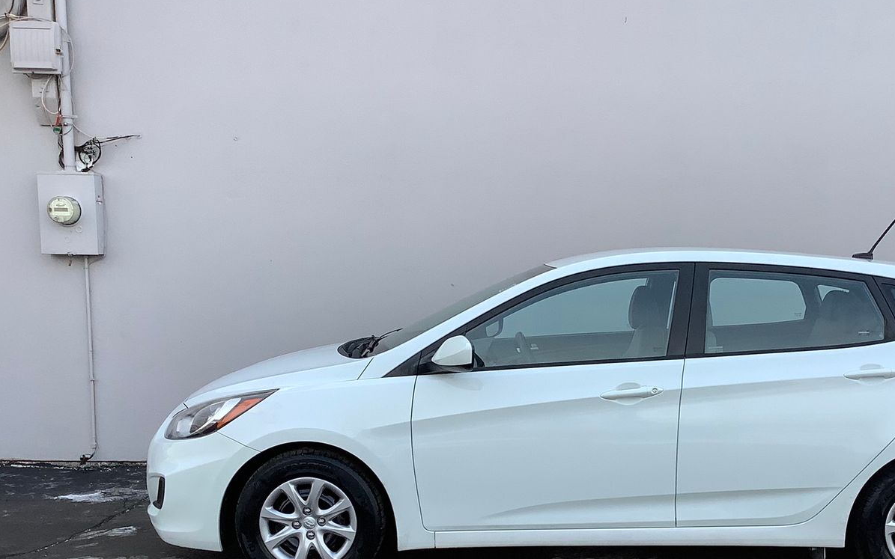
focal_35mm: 44
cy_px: 415
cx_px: 574
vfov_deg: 28.8
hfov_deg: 44.8
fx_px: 1073
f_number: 2.4
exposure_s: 1/120
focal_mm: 3.3
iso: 50
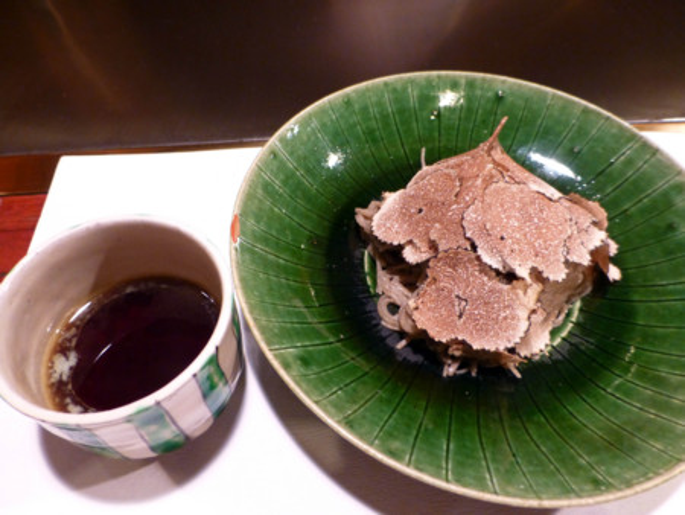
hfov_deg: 71.6
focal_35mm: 24
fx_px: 475
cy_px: 258
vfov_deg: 56.9
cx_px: 342
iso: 400
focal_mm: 4.3
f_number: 3.3
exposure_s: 1/8
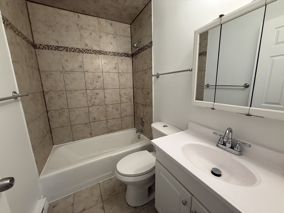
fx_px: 115
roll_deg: +0.9
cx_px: 142
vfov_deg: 85.7
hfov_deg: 102.1
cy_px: 106
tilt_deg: -11.3
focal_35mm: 14
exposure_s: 1/60
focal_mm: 2.22
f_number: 2.2
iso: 200
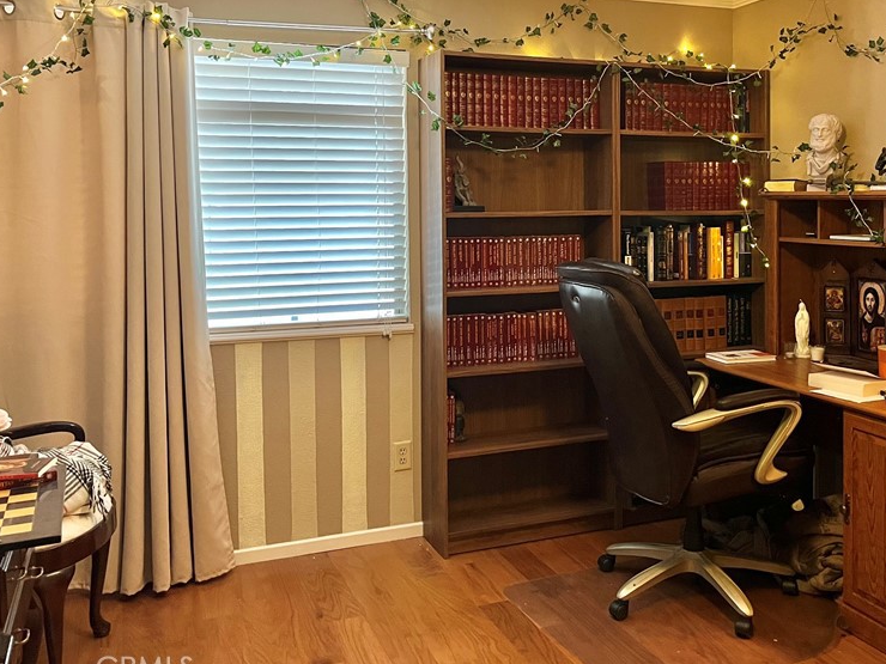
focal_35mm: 36
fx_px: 921
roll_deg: +1.0
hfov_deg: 51.1
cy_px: 225
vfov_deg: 39.2
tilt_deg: -1.3
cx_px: 521
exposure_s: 1/60
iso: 400
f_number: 1.6
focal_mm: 5.1
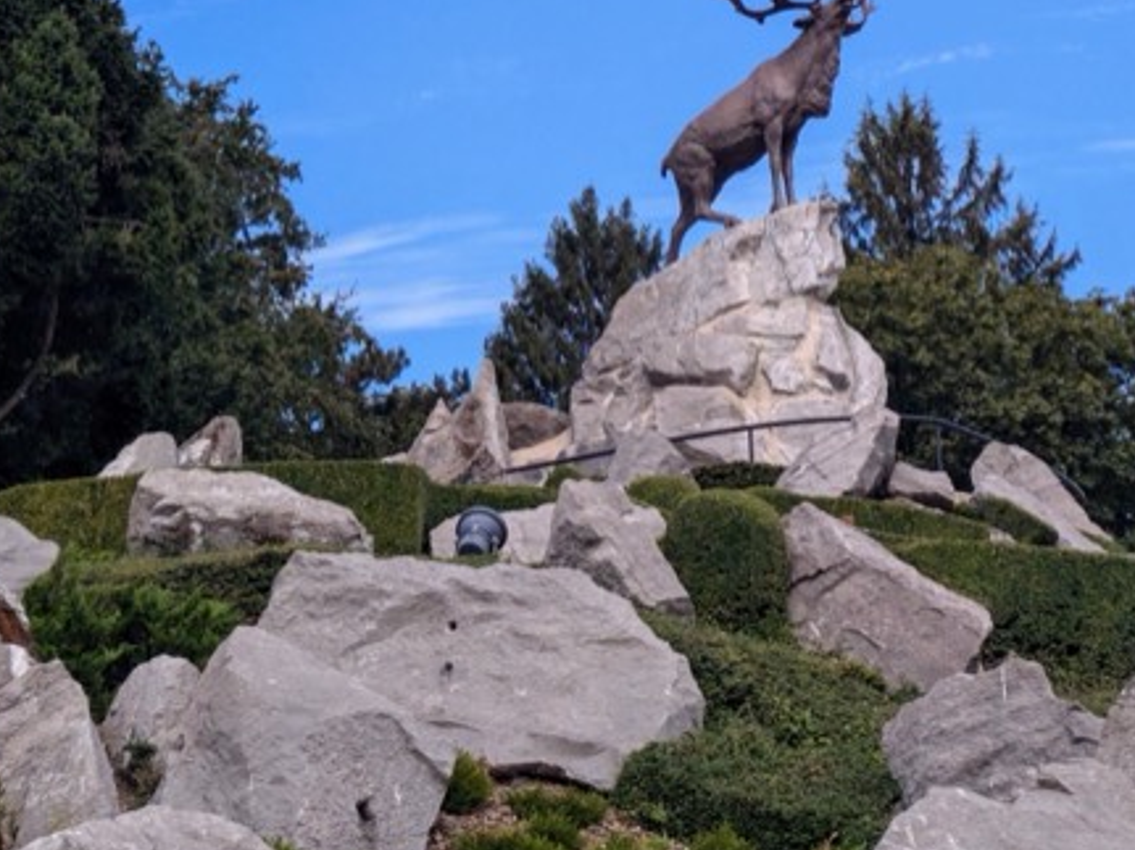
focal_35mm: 71
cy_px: 276
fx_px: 2327
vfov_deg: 20.6
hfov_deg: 27.2
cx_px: 756
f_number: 1.89
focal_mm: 5.43
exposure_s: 1/1969
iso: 44
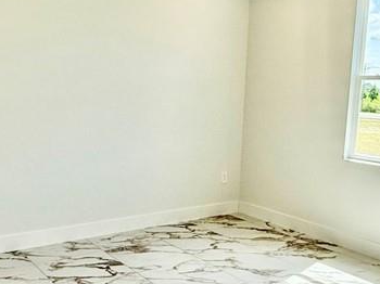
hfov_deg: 45.8
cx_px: 205
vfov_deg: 35.0
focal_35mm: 41
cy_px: 163
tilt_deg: -7.9
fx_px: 450
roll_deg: -2.2
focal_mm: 2.22
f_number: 2.2
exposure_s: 1/319
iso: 64
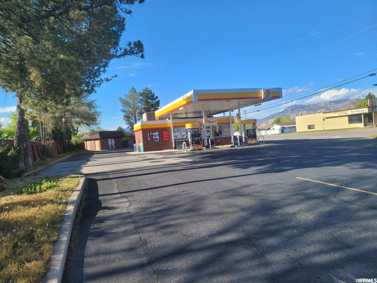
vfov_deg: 53.1
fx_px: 283
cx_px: 188
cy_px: 142
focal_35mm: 26
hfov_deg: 67.3
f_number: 1.8
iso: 40
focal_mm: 5
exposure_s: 1/1350
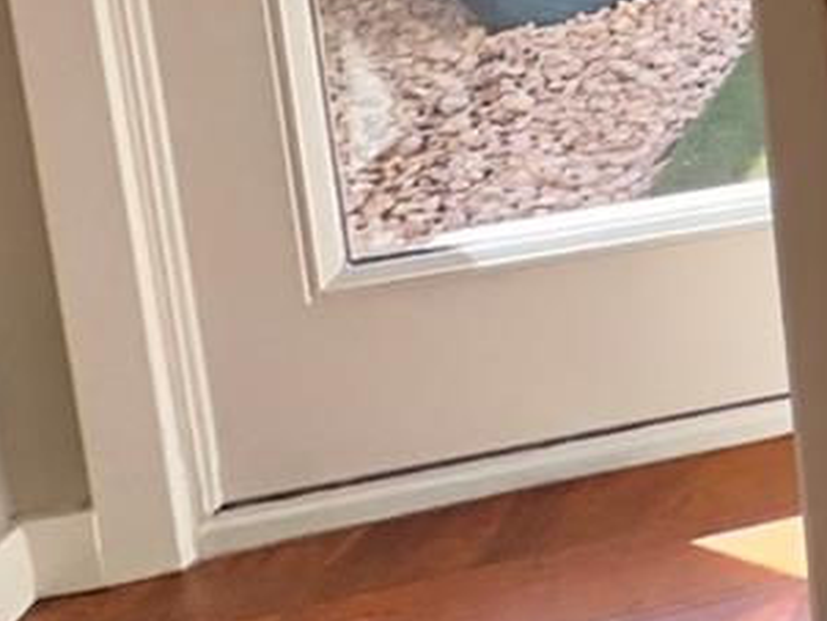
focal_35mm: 67
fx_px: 1601
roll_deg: -0.8
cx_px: 1908
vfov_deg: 18.2
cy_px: -440
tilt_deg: -8.6
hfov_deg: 16.0
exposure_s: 1/647
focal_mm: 2.2
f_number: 2.2
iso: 40
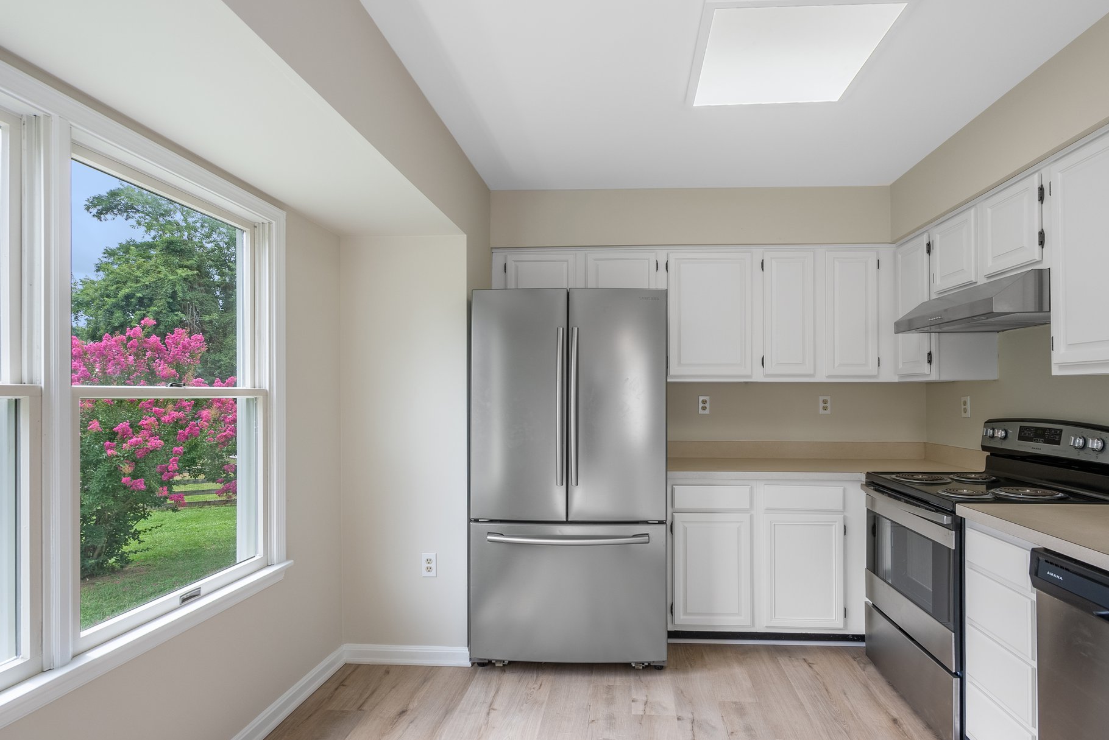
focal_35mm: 18
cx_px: 604
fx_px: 555
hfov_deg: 89.7
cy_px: 405
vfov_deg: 67.3
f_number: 8
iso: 250
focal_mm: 16
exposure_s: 1/13
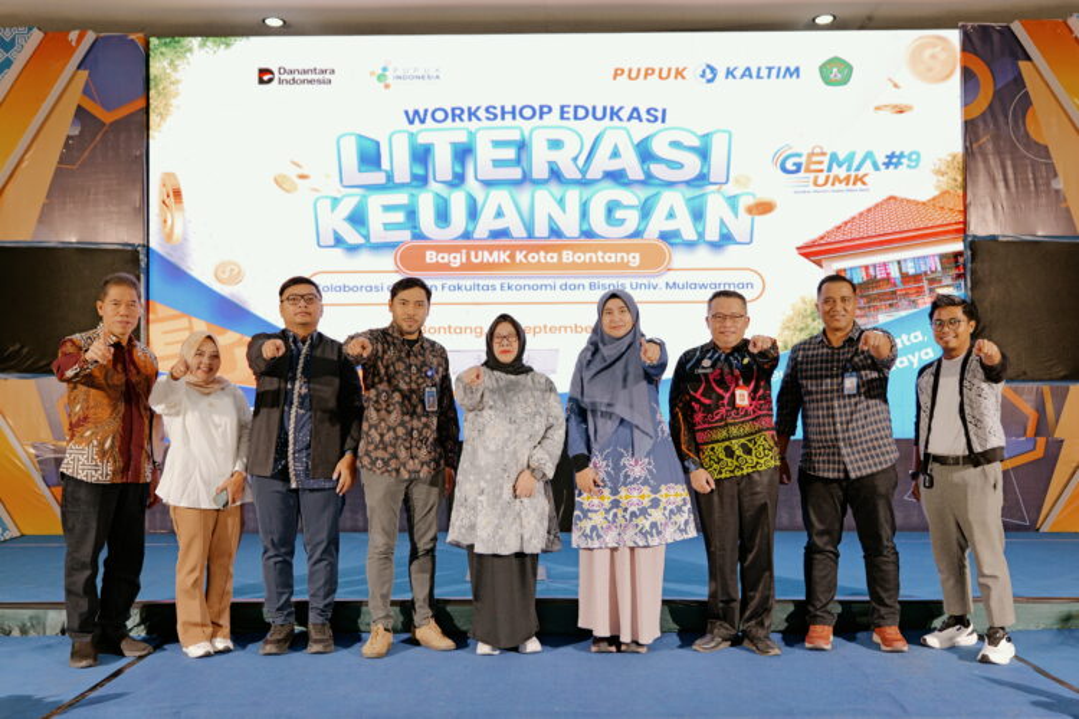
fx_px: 1049
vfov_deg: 37.9
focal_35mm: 35
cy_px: 360
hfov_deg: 54.4
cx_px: 540
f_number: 2.8
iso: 640
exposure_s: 1/125
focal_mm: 35
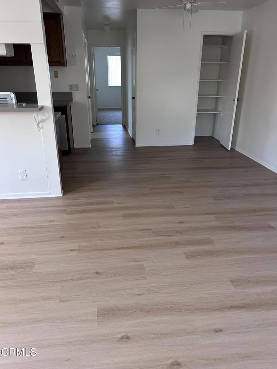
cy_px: 184
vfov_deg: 67.3
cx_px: 138
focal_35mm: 26
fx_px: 277
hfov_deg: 53.1
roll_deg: +0.0
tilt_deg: -21.6
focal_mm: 5.7
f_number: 1.5
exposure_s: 1/109
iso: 125
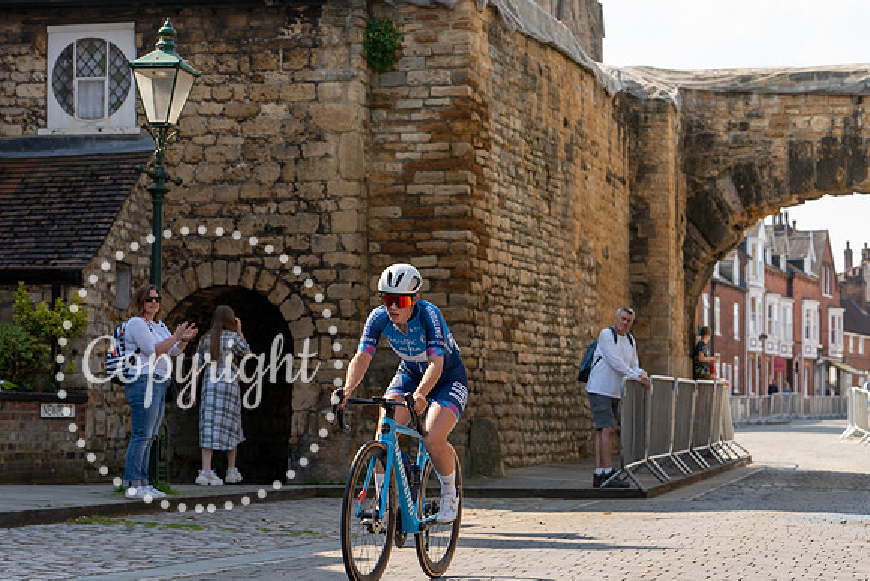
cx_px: 386
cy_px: 258
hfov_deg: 22.6
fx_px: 2179
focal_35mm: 90
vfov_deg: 15.2
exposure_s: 1/1000
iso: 200
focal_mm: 81
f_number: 4.5
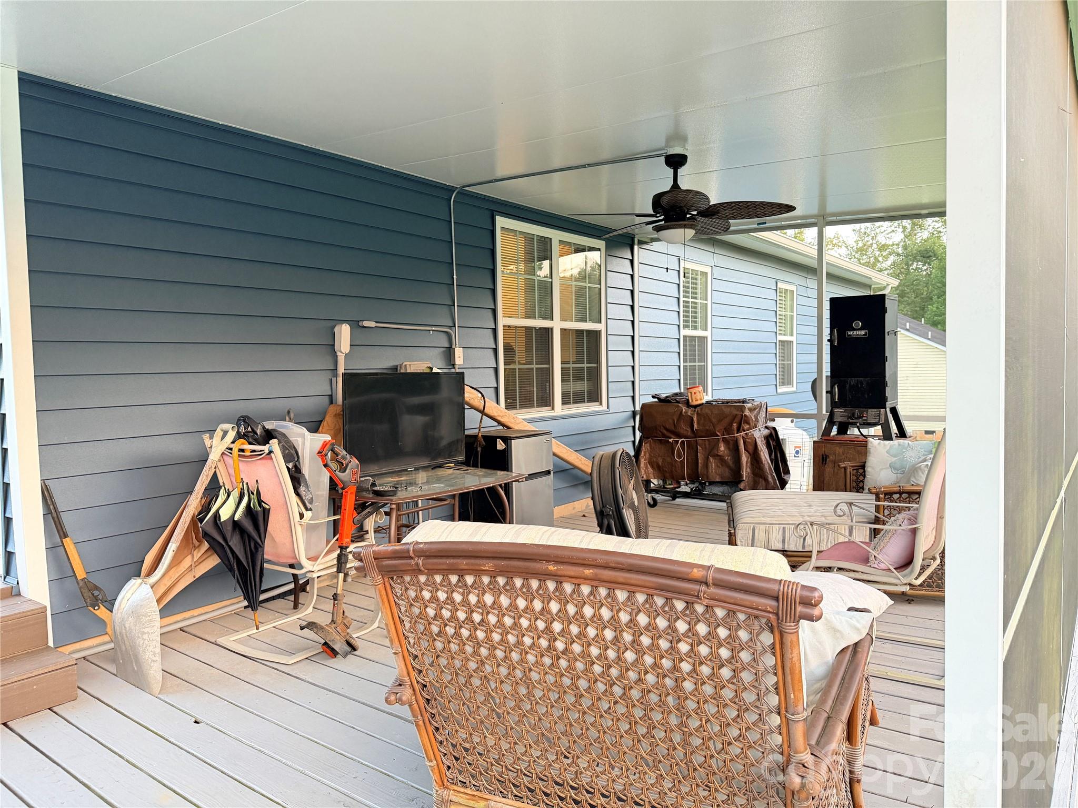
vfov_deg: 56.8
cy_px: 404
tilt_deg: -2.8
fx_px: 747
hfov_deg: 71.6
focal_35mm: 24
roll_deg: +1.9
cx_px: 539
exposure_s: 1/60
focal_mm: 6.76
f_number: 1.78
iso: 320
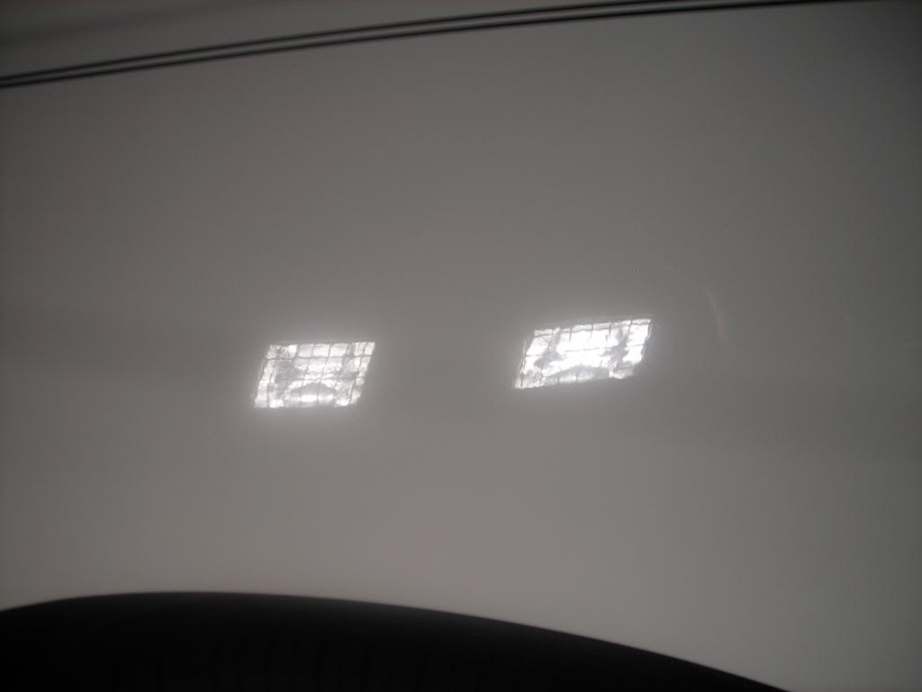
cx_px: 461
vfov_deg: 37.7
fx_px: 1012
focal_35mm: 38
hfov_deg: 49.0
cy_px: 346
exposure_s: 1/413
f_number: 3.2
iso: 50
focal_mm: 6.3
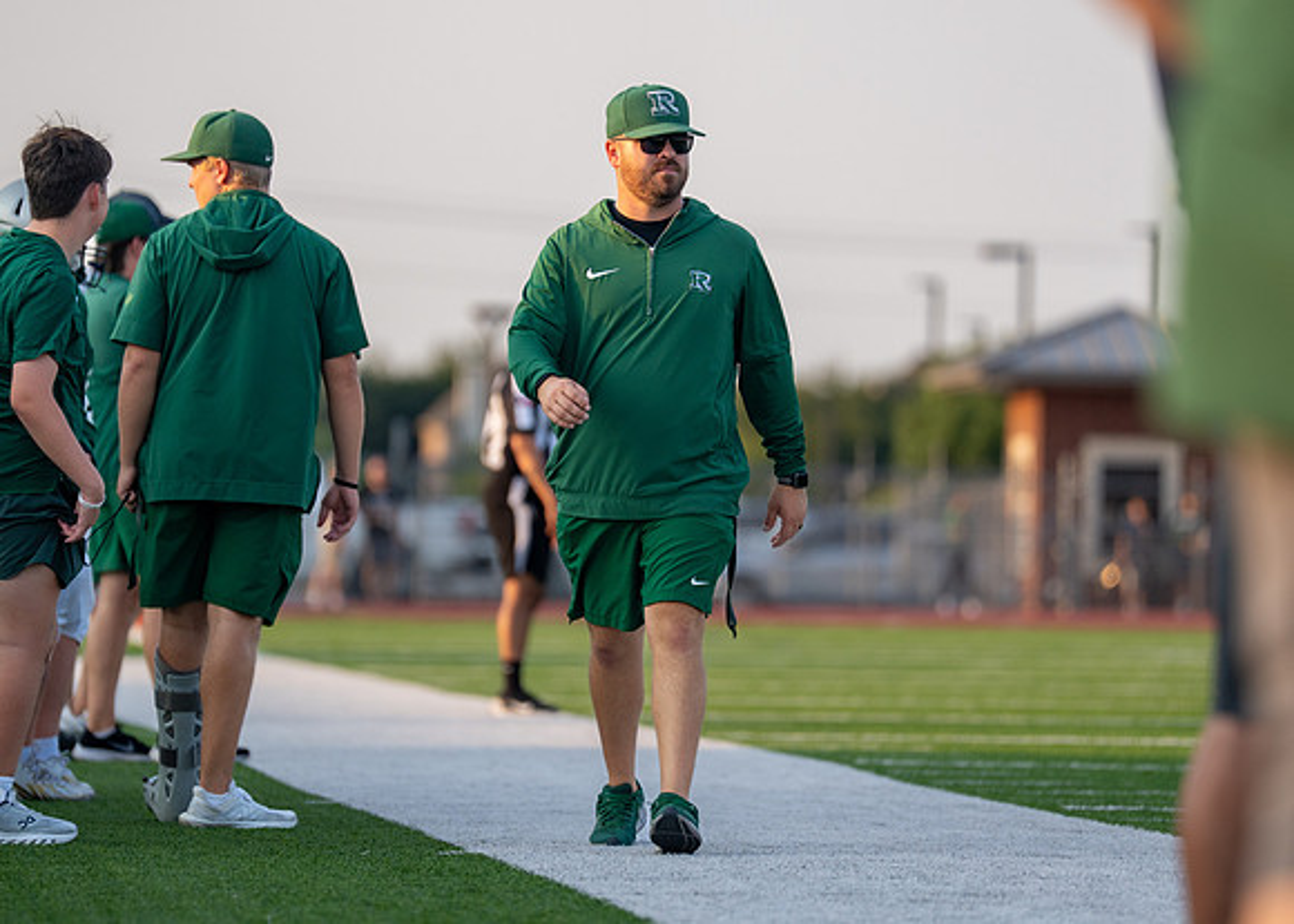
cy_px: 454
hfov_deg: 7.3
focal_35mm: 278
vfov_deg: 5.2
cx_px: 651
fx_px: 10211
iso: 160
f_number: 2.8
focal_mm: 200
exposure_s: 1/1000
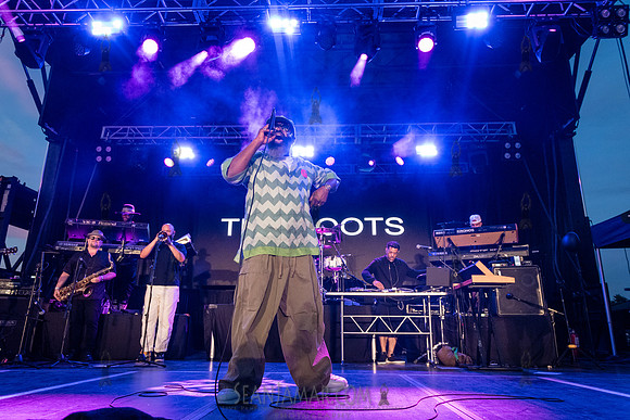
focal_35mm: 24
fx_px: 421
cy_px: 210
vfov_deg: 53.0
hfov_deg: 73.6
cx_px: 315
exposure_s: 1/400
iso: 5000
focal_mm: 24
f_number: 4
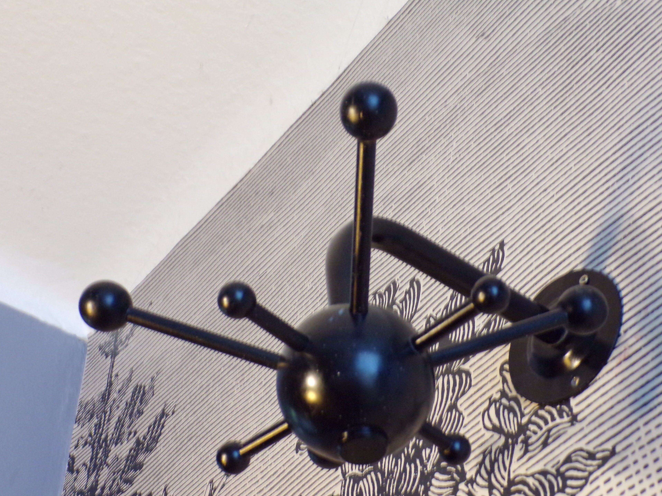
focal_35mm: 59
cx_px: 376
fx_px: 1128
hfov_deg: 32.7
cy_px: 262
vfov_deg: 24.8
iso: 357
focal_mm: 8.7
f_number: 3.5
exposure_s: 1/17
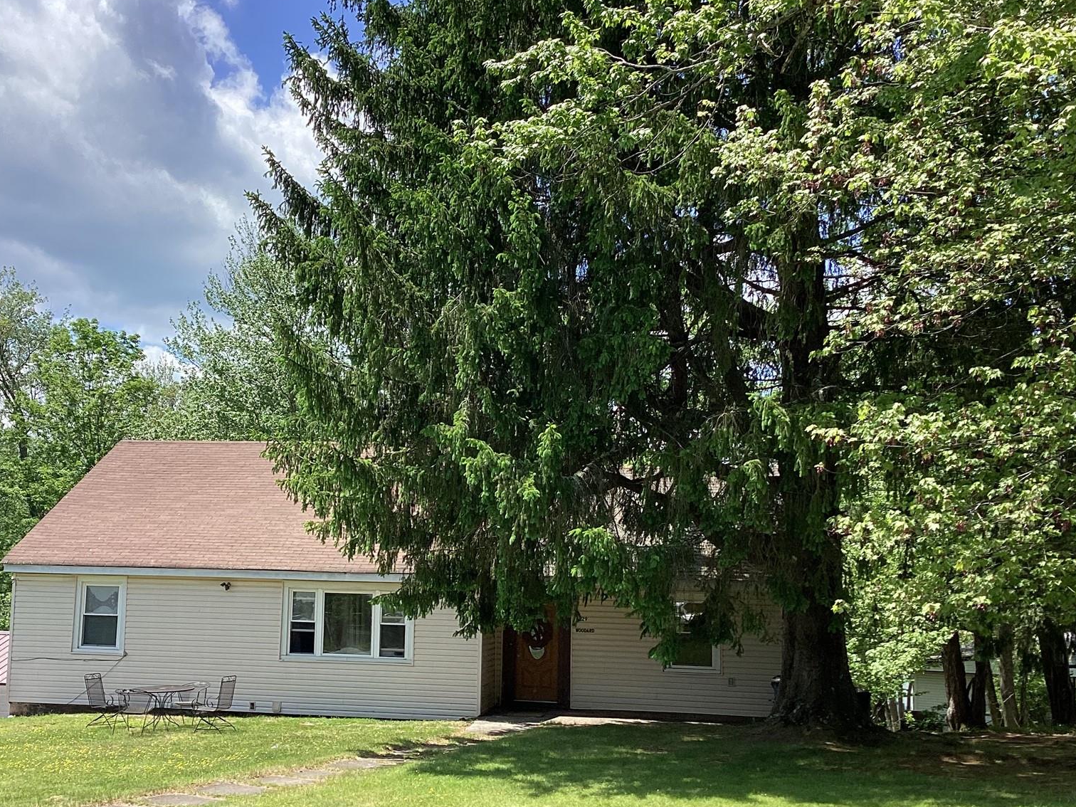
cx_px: 426
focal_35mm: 42
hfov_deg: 44.5
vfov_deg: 34.3
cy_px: 445
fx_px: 1306
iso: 25
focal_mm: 3.3
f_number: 2.4
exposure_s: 1/886
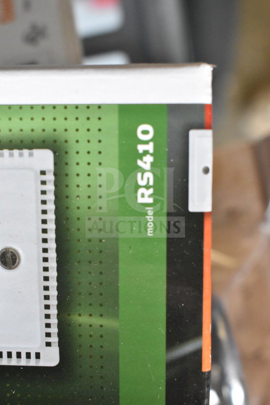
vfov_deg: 37.9
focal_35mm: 52
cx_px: 135
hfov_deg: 25.8
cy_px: 202
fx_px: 591
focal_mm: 35
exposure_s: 1/500
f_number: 6.3
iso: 6400
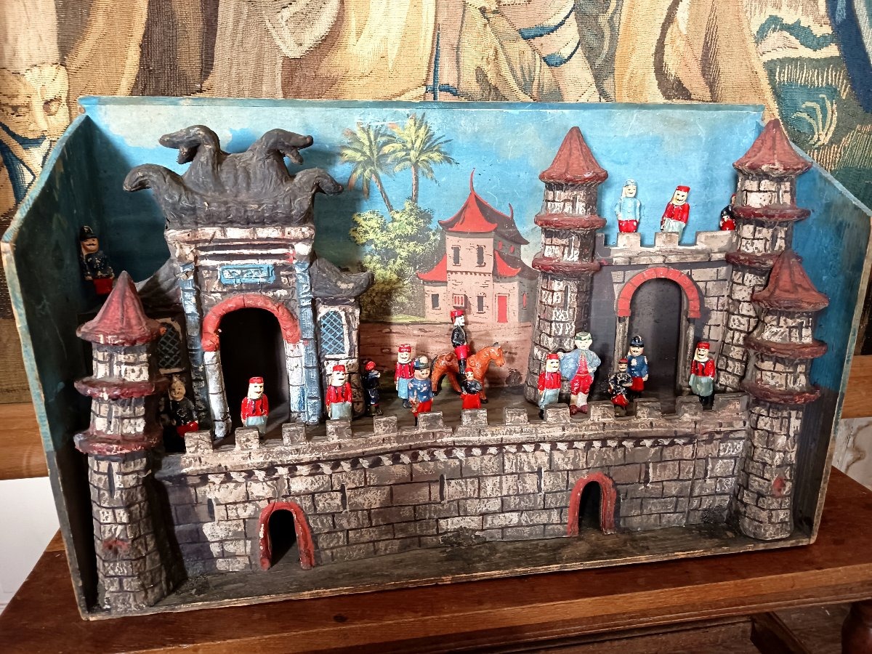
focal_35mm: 24
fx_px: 605
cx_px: 436
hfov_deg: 71.6
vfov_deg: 56.8
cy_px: 327
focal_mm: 5.24
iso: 3696
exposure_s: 1/16.7
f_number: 1.7
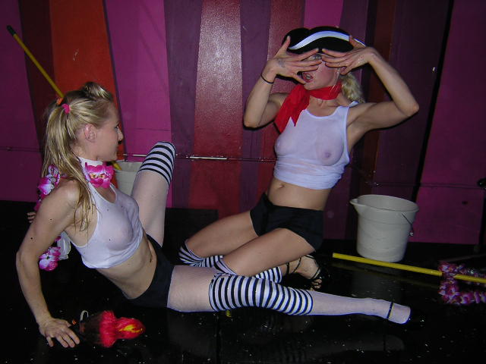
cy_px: 182
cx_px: 243
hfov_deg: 51.4
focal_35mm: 36
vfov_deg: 39.7
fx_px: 505
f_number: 2.6
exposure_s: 1/60.1
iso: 108
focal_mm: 4.7
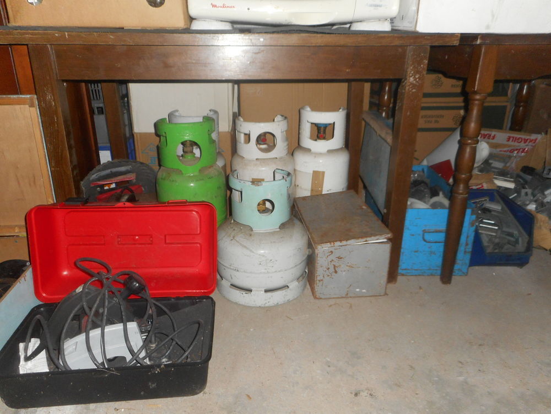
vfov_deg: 54.9
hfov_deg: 69.4
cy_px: 207
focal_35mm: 25
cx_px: 276
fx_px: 398
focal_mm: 4.5
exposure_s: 1/25
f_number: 3.7
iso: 220
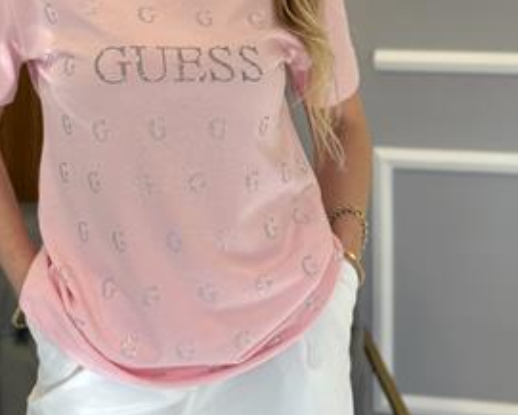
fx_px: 1380
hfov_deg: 21.2
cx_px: 187
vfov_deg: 17.0
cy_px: 94
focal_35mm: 90
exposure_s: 1/242
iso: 125
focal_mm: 6.76
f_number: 1.78
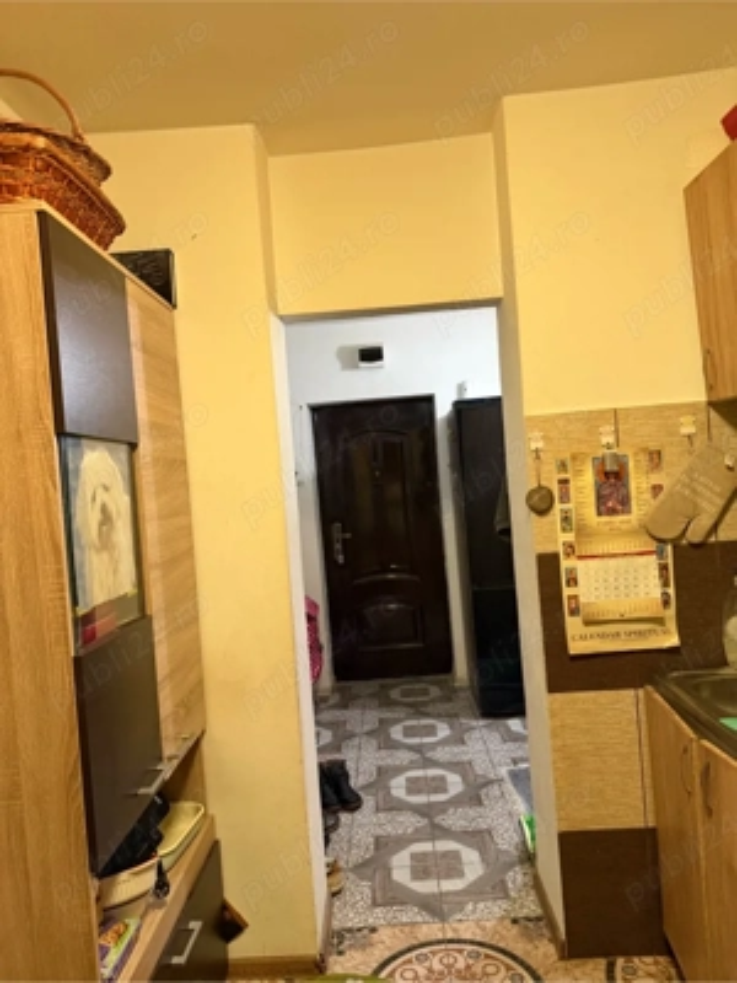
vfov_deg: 71.6
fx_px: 681
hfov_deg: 56.8
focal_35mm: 24
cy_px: 492
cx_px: 368
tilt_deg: +0.5
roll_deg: +4.4
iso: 400
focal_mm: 6.76
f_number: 1.78
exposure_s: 1/50
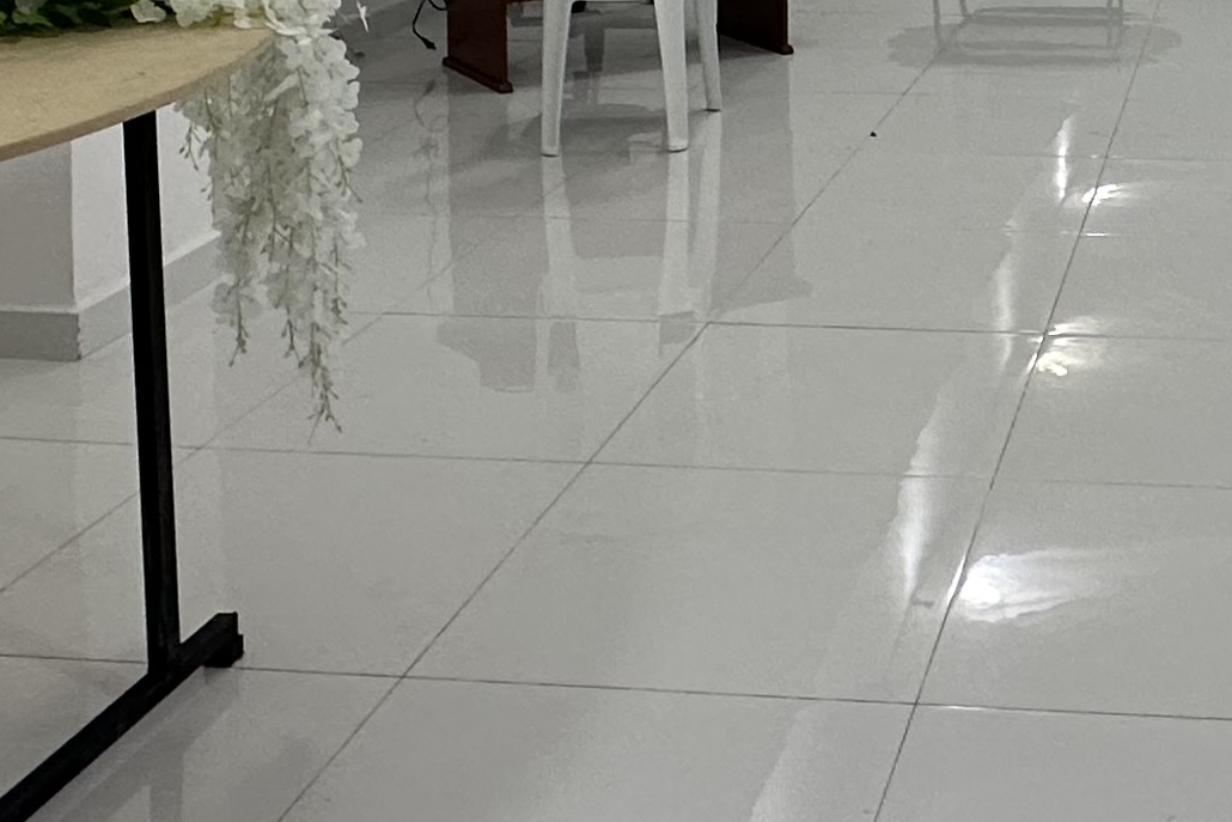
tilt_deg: -1.9
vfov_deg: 21.4
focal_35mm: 57
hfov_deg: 33.5
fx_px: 1951
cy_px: -256
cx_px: 1074
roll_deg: +0.3
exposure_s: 1/120
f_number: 2.2
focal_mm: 2.22
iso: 160
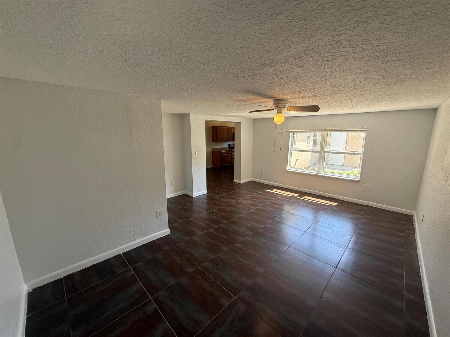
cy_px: 168
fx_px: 182
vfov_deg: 85.7
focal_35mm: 14
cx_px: 225
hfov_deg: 102.1
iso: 125
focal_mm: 2.22
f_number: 2.2
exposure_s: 1/120
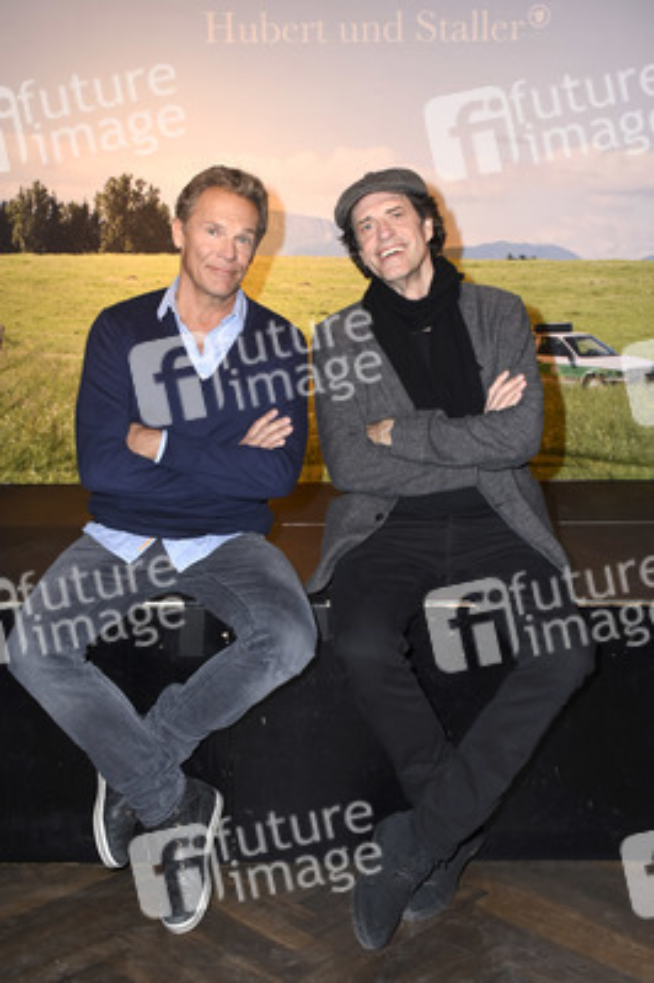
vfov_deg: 53.2
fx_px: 983
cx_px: 327
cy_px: 492
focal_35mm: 36
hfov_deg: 36.8
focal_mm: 24
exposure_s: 1/160
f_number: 5.6
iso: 640
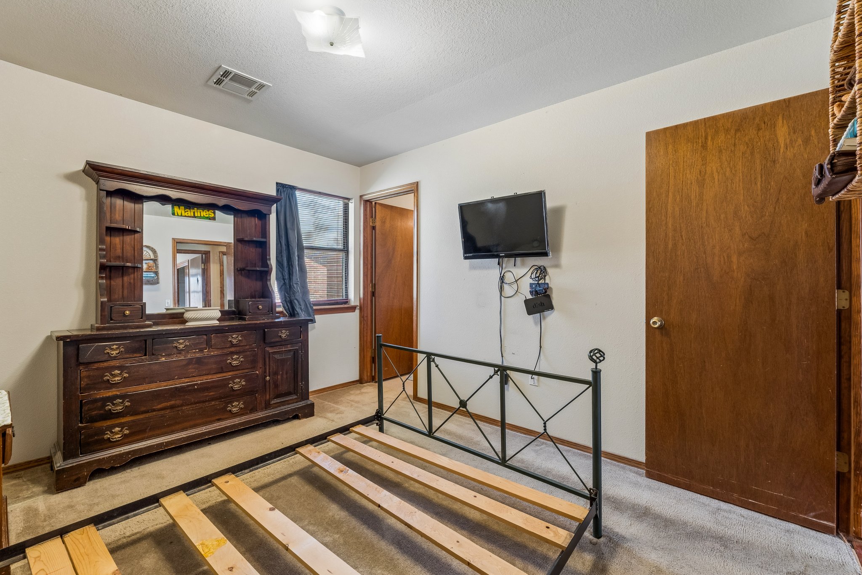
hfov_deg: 100.4
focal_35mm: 15
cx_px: 431
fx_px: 359
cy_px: 288
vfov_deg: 77.3
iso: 200
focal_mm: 10
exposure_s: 1/13
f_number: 8
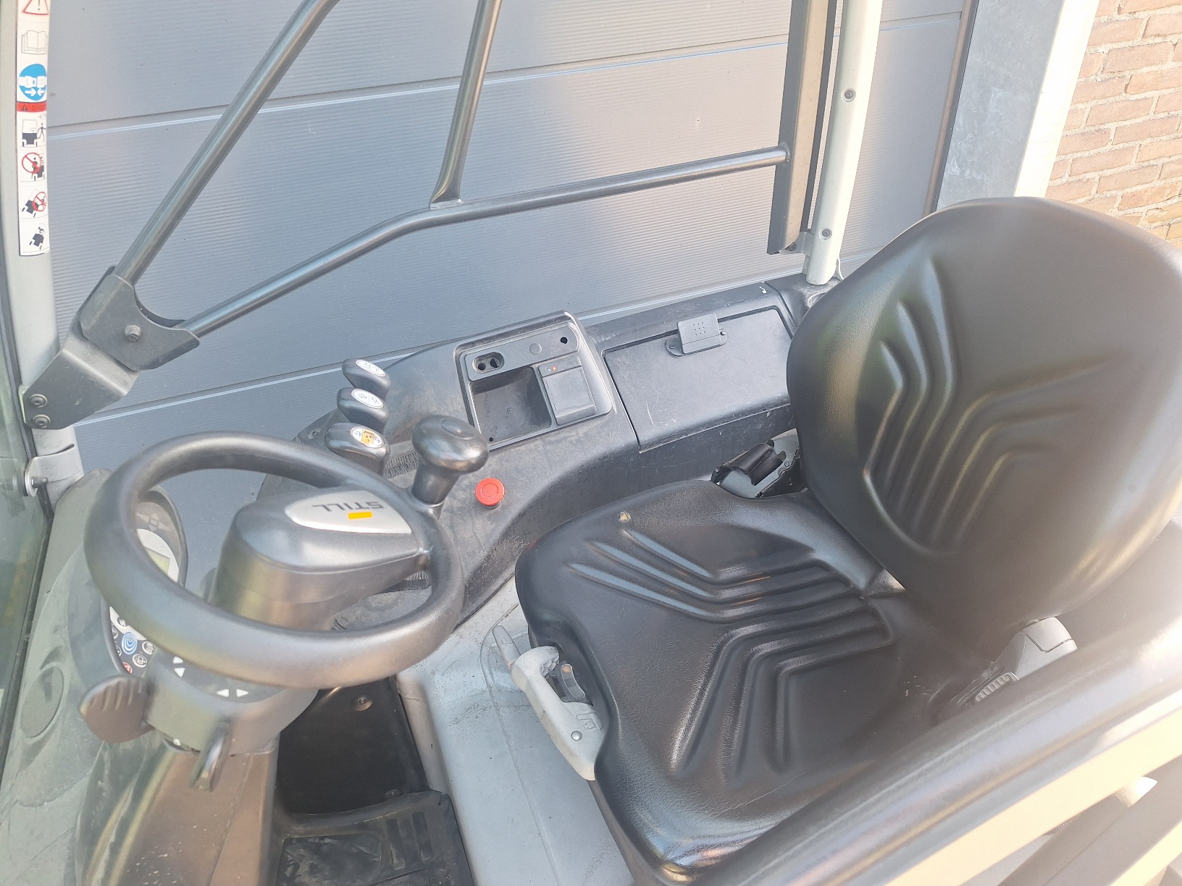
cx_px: 591
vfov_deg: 58.9
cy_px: 443
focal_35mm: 23
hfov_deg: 73.9
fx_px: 785
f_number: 1.8
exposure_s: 1/109
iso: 40
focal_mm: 5.54
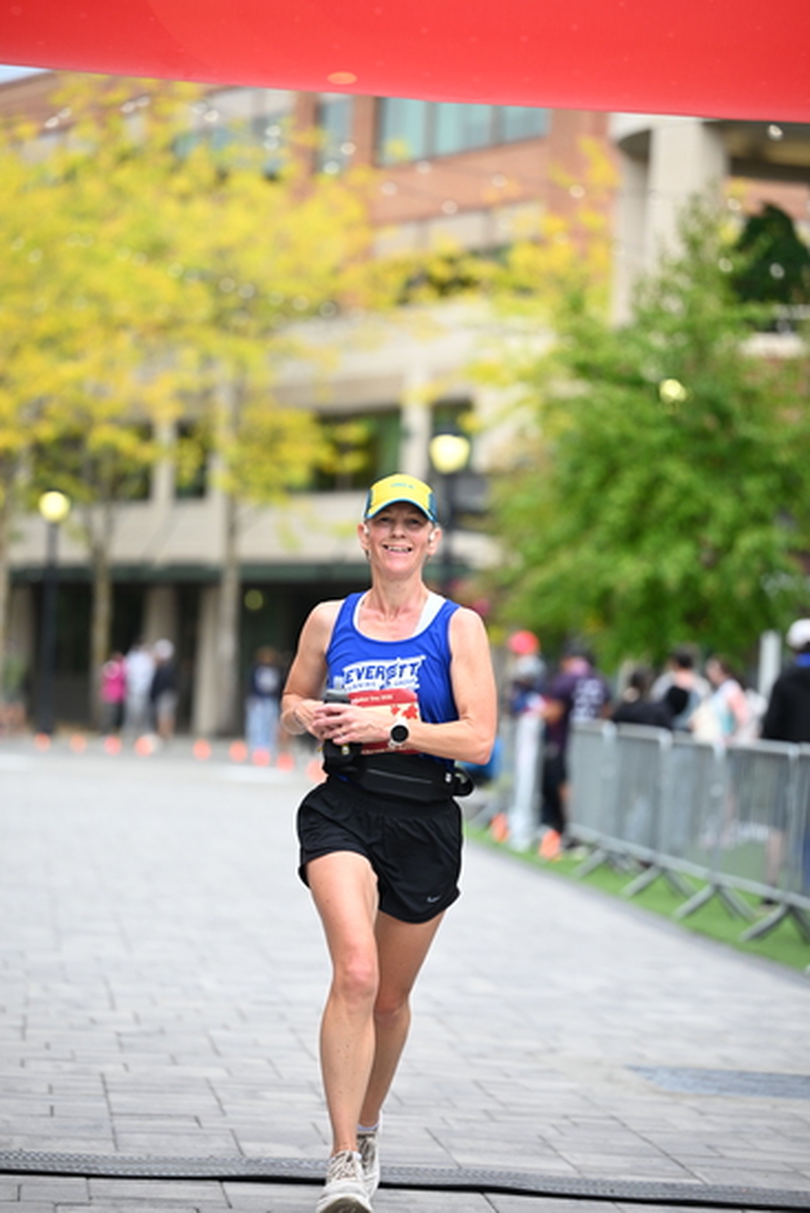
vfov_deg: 15.8
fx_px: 4384
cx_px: 405
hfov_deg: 10.6
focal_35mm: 130
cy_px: 606
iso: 640
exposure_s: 1/1600
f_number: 2.8
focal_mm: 130
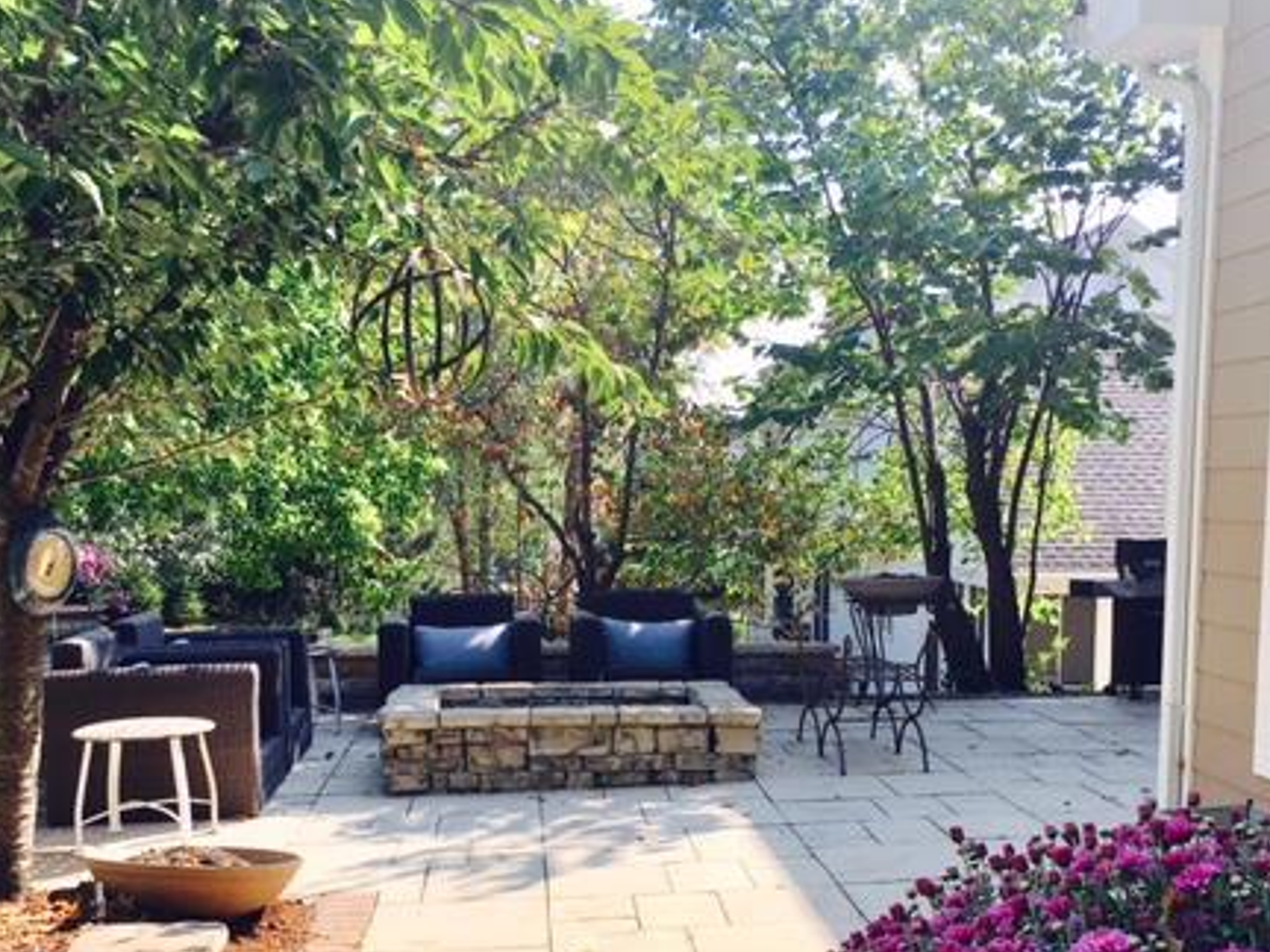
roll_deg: -0.5
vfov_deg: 33.3
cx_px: 706
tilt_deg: -4.9
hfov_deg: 43.8
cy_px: 635
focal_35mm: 43
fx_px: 1578
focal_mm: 4.15
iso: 25
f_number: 2.2
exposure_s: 1/827
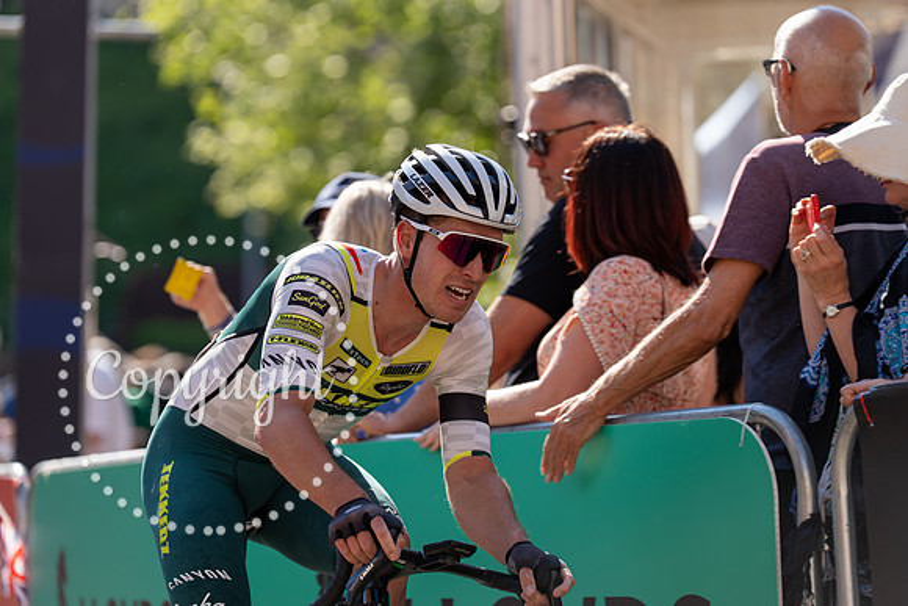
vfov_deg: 7.7
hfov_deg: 11.5
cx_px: 454
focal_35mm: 178
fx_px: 4490
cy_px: 303
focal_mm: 178
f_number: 3.5
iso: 200
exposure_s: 1/1000
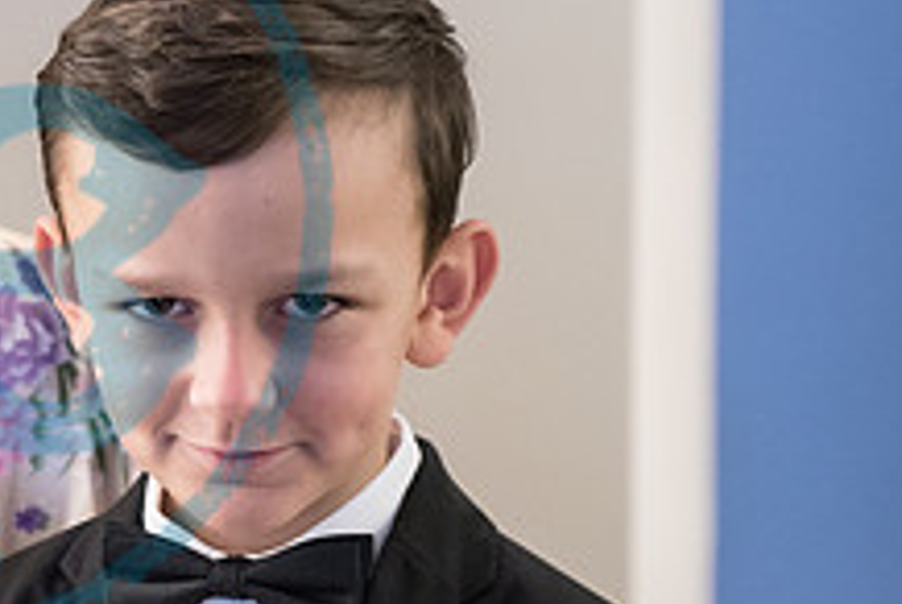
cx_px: -128
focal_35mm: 186
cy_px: 354
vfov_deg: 7.4
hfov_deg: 10.9
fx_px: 4667
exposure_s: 1/400
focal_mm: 70
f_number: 2.8
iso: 1600
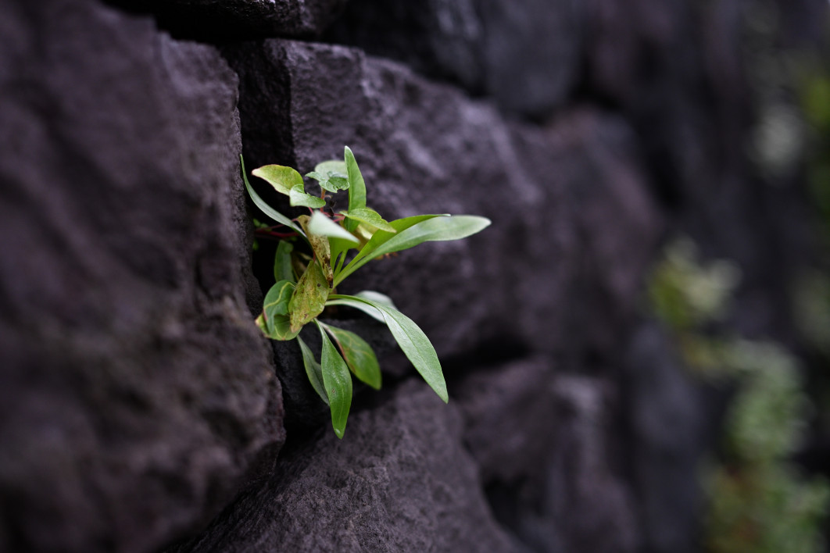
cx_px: 415
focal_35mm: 50
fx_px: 1153
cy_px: 276
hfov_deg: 39.6
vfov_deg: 27.0
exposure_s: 1/500
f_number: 2
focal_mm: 50
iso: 800
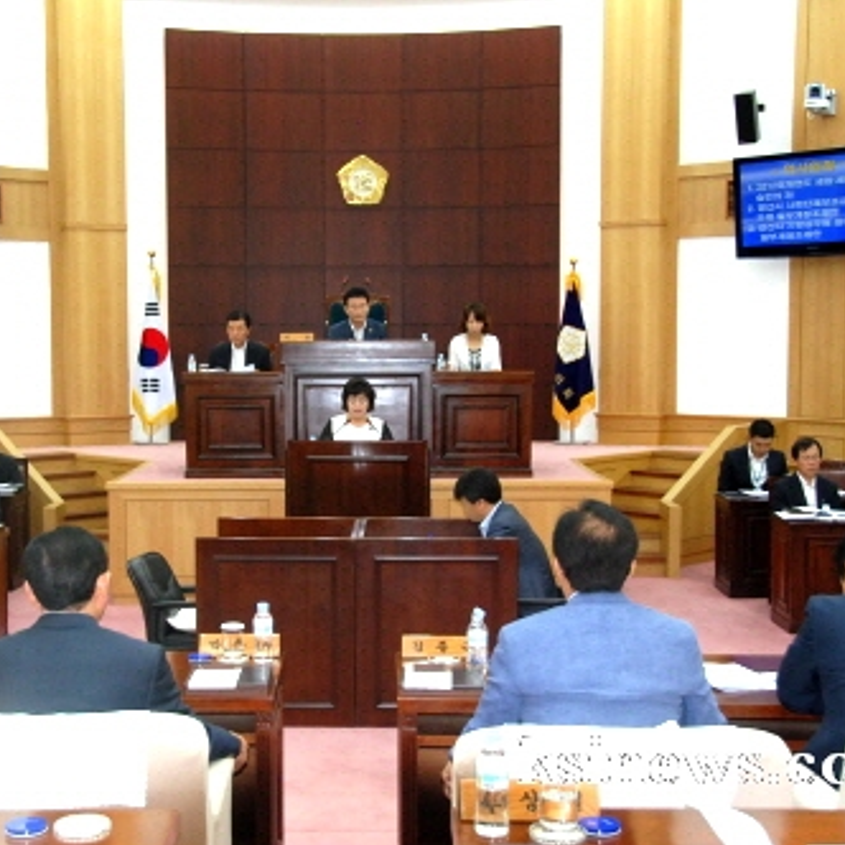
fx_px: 1381
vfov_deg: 34.0
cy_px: 422
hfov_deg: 34.0
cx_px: 367
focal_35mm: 50
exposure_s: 1/60
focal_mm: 26
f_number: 5
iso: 800
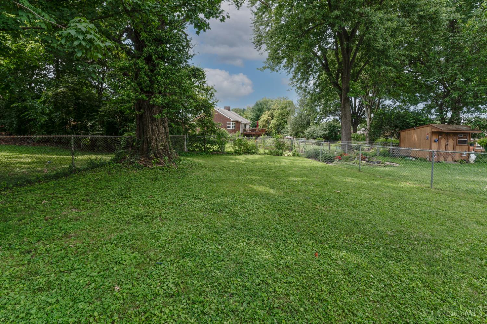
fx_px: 203
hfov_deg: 100.4
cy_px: 162
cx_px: 244
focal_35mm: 15
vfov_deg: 77.2
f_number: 8
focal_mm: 15
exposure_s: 1/125
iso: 100
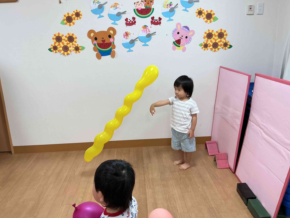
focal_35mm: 30
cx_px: 144
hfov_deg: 60.0
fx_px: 251
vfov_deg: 46.8
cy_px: 108
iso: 64
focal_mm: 3
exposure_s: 1/120
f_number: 1.8
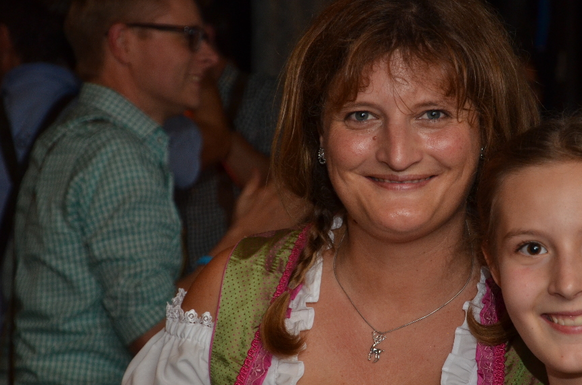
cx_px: 376
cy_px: 235
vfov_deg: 9.8
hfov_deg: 14.7
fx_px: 2253
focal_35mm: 140
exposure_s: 1/60
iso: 800
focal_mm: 65
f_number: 5.3
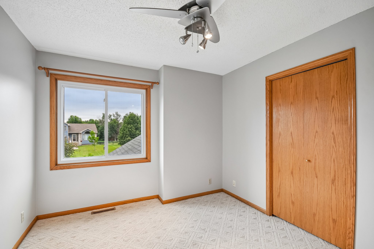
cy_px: 124
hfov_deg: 100.4
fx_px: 156
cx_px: 187
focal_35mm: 15
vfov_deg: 77.3
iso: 400
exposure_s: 1/50
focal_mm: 10
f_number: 6.3
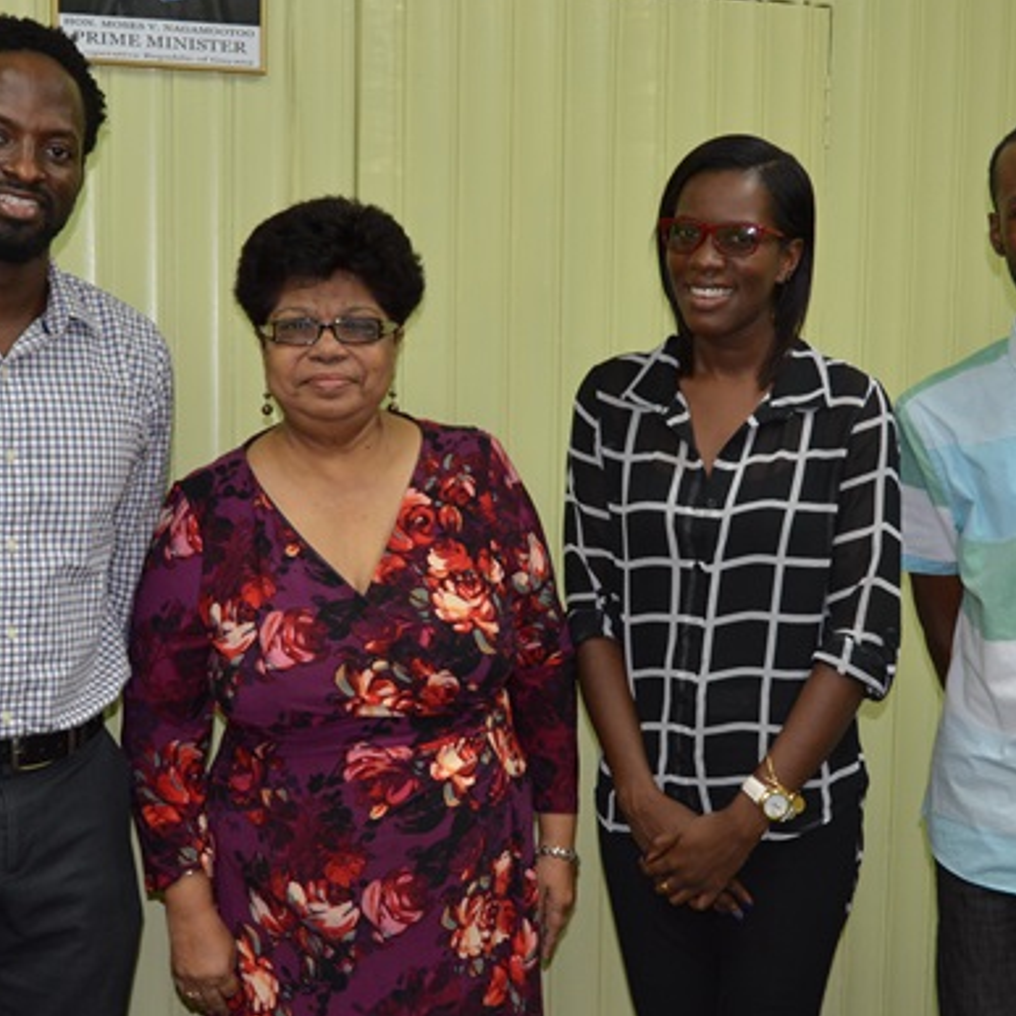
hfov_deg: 29.5
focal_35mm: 58
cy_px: 646
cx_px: 480
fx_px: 1926
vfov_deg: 29.4
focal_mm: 22
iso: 640
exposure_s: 1/60
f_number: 3.8
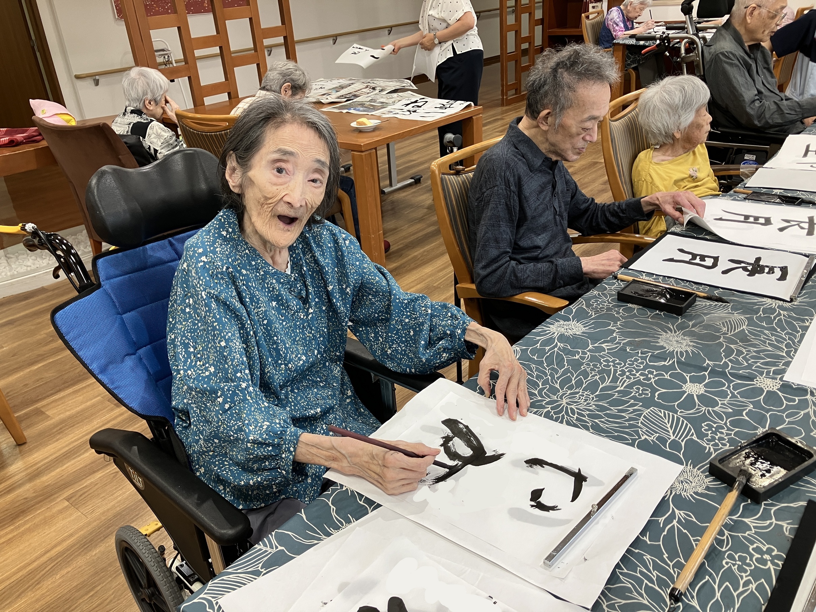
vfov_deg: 49.7
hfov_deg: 63.4
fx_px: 660
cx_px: 408
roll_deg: +5.7
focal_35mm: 28
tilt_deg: -25.9
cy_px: 306
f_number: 1.8
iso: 50
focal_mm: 3.99
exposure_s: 1/50
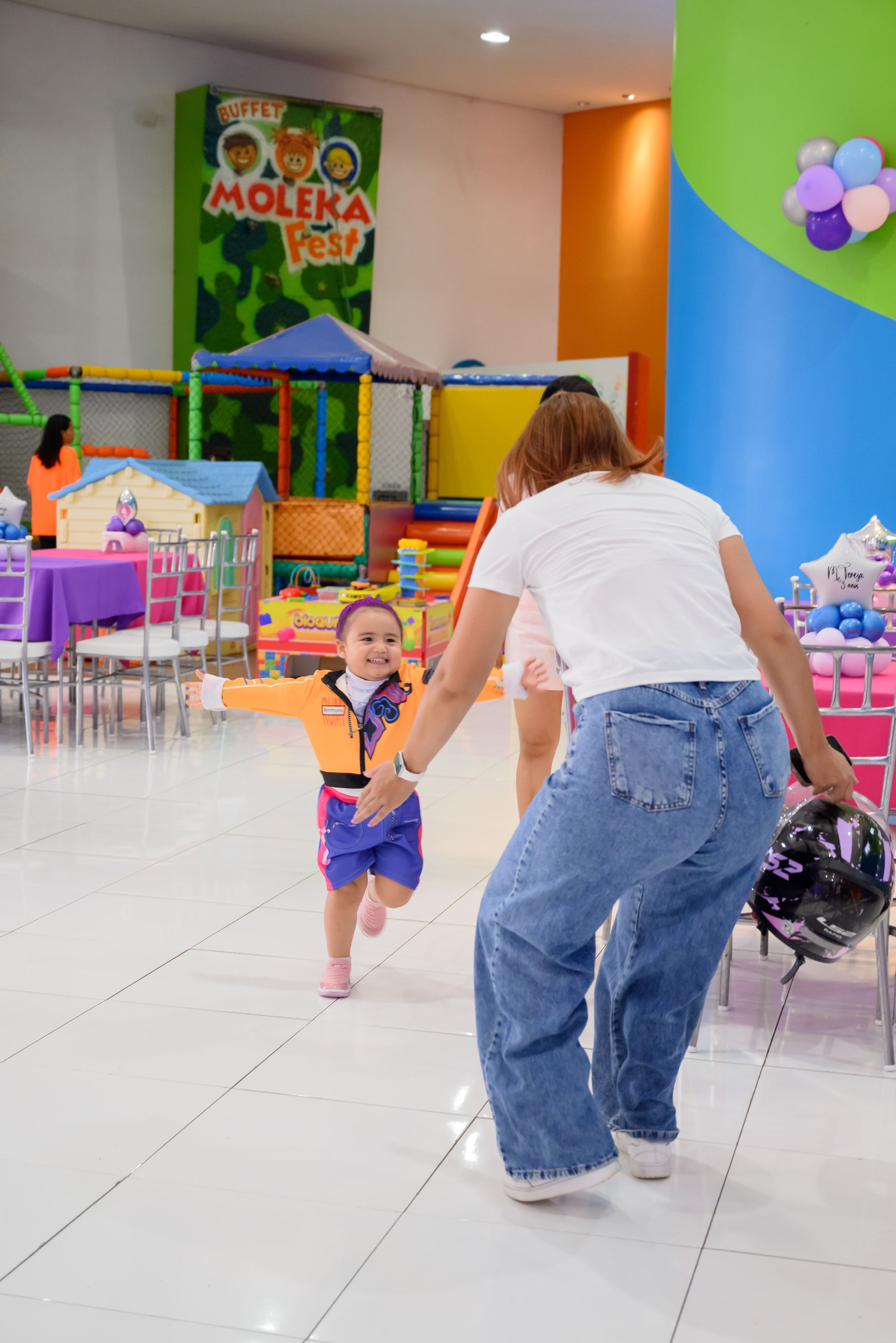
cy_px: 672
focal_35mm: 49
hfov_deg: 27.5
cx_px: 448
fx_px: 1827
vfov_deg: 40.3
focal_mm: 49
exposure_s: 1/160
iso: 2000
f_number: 4
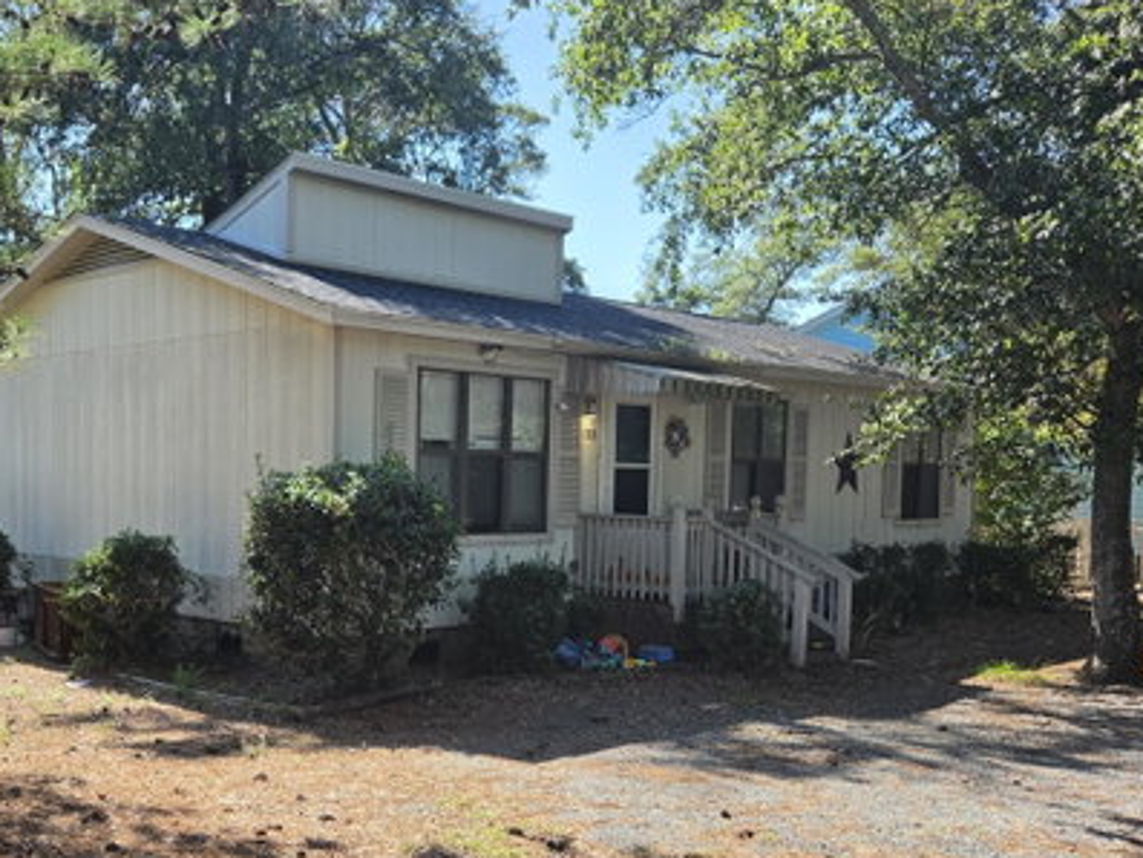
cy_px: 541
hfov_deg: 48.9
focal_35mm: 37
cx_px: 341
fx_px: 1222
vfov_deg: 38.4
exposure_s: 1/2531
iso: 80
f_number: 1.8
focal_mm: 5.4
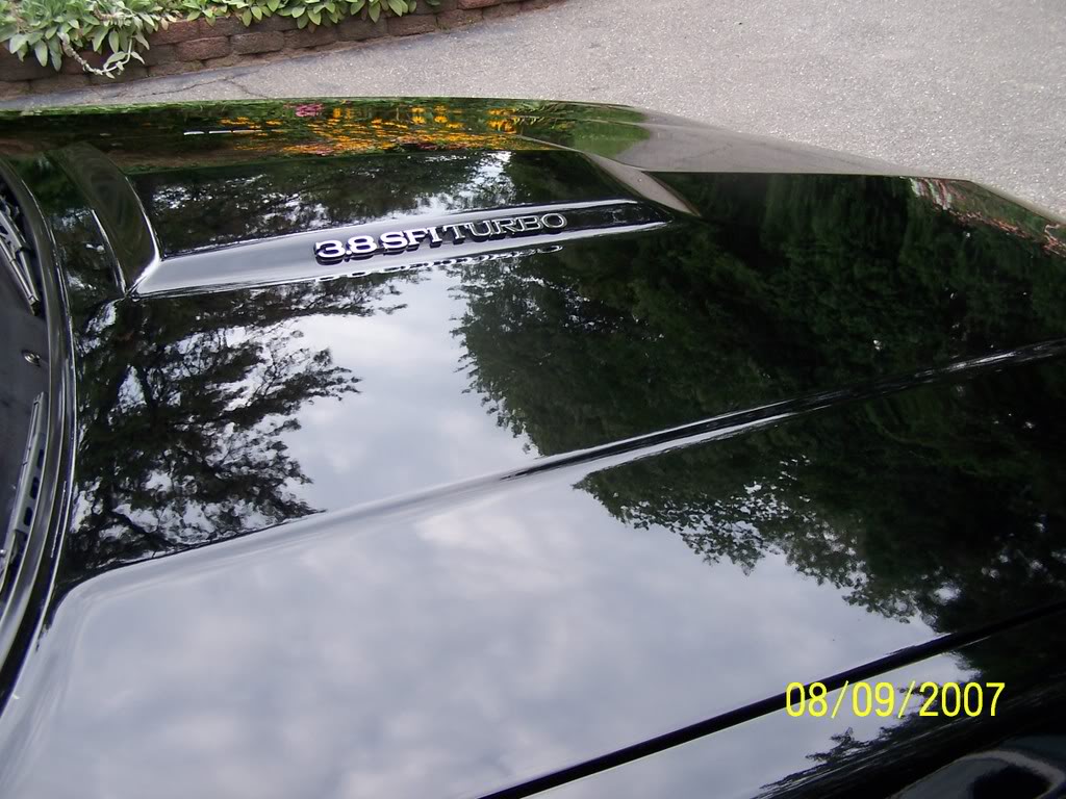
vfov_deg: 37.7
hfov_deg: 49.0
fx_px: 1170
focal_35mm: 38
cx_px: 533
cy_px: 400
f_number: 2.8
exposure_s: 1/30
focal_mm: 6.3
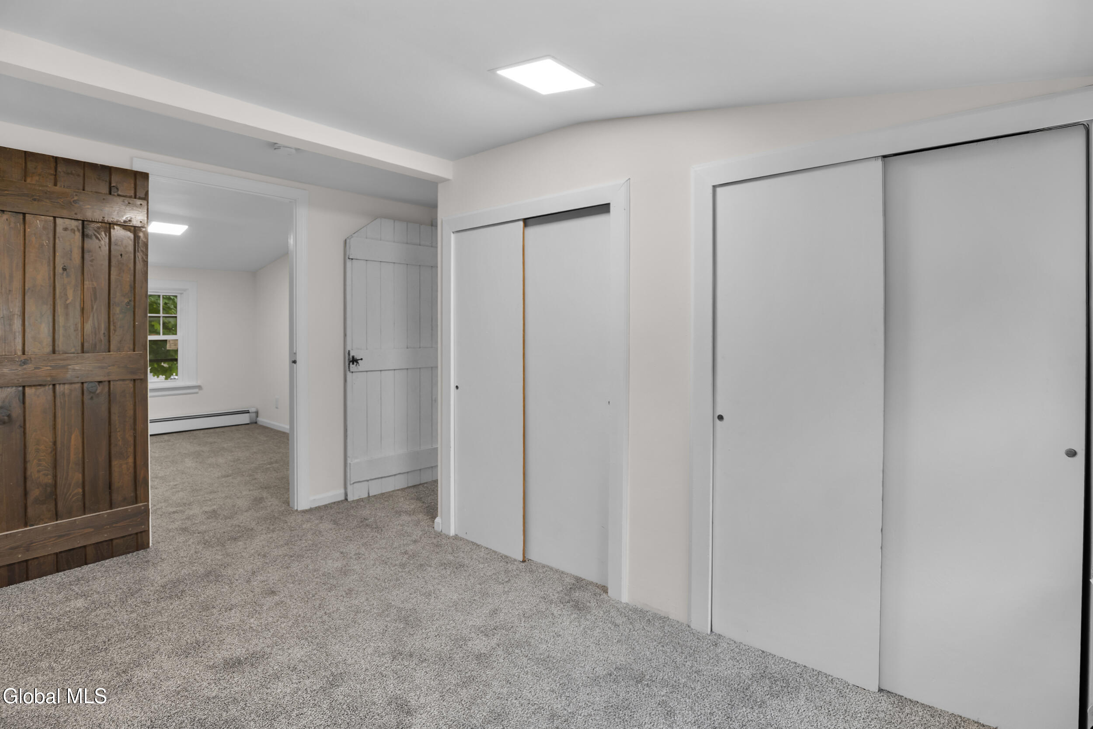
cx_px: 546
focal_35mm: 16
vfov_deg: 73.8
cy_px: 364
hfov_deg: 96.7
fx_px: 486
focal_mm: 16
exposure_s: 1/30
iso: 250
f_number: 4.5
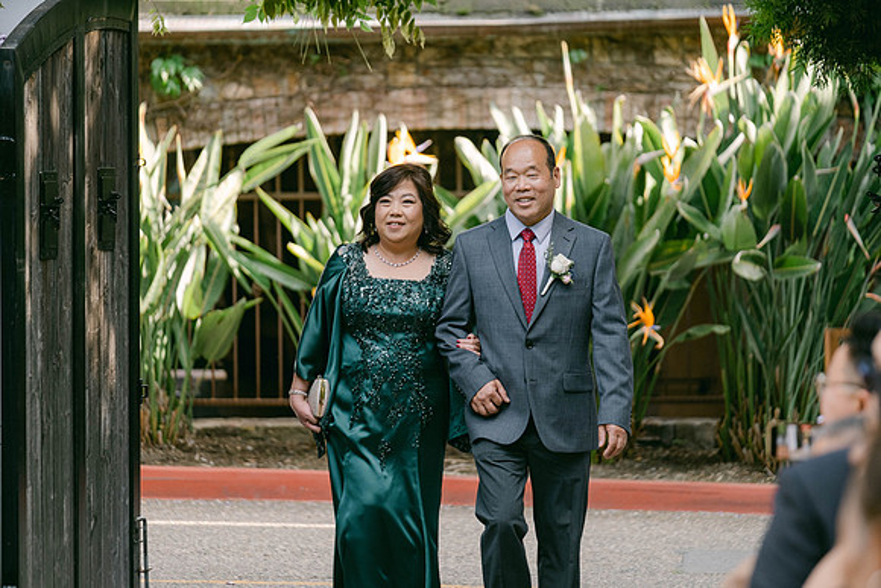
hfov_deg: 10.0
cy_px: 294
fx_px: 5038
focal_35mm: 206
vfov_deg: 6.7
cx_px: 436
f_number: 2.8
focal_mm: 134.4
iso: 320
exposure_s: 1/180
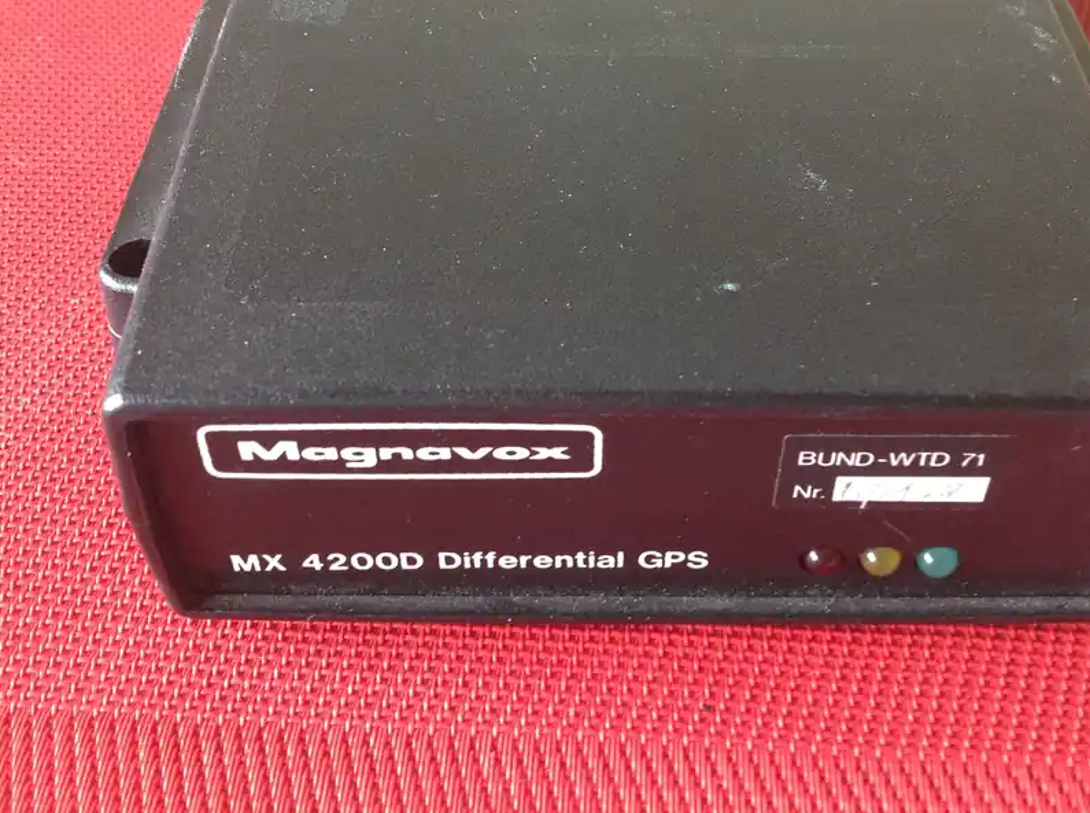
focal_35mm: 44
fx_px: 1383
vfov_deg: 32.7
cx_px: 617
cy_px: 345
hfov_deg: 42.9
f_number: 2.4
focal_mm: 4.28
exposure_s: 1/15
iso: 200
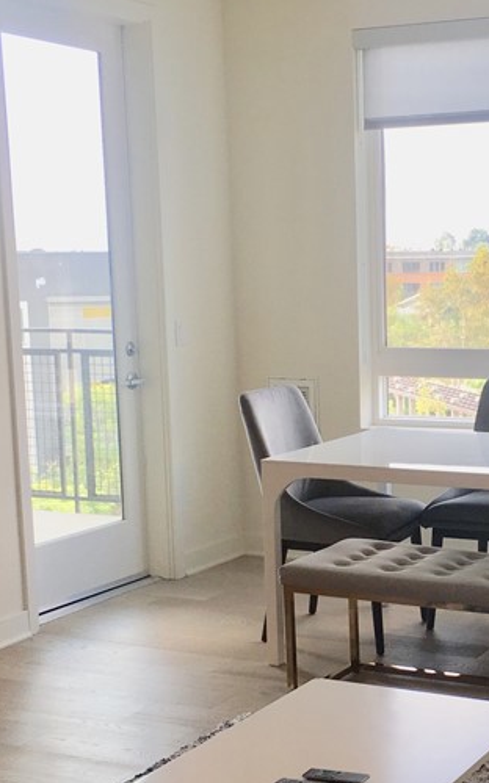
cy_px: 464
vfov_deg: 32.4
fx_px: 1345
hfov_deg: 20.2
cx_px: 447
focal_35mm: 63
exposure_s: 1/120
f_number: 2.2
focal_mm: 4.15
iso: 25
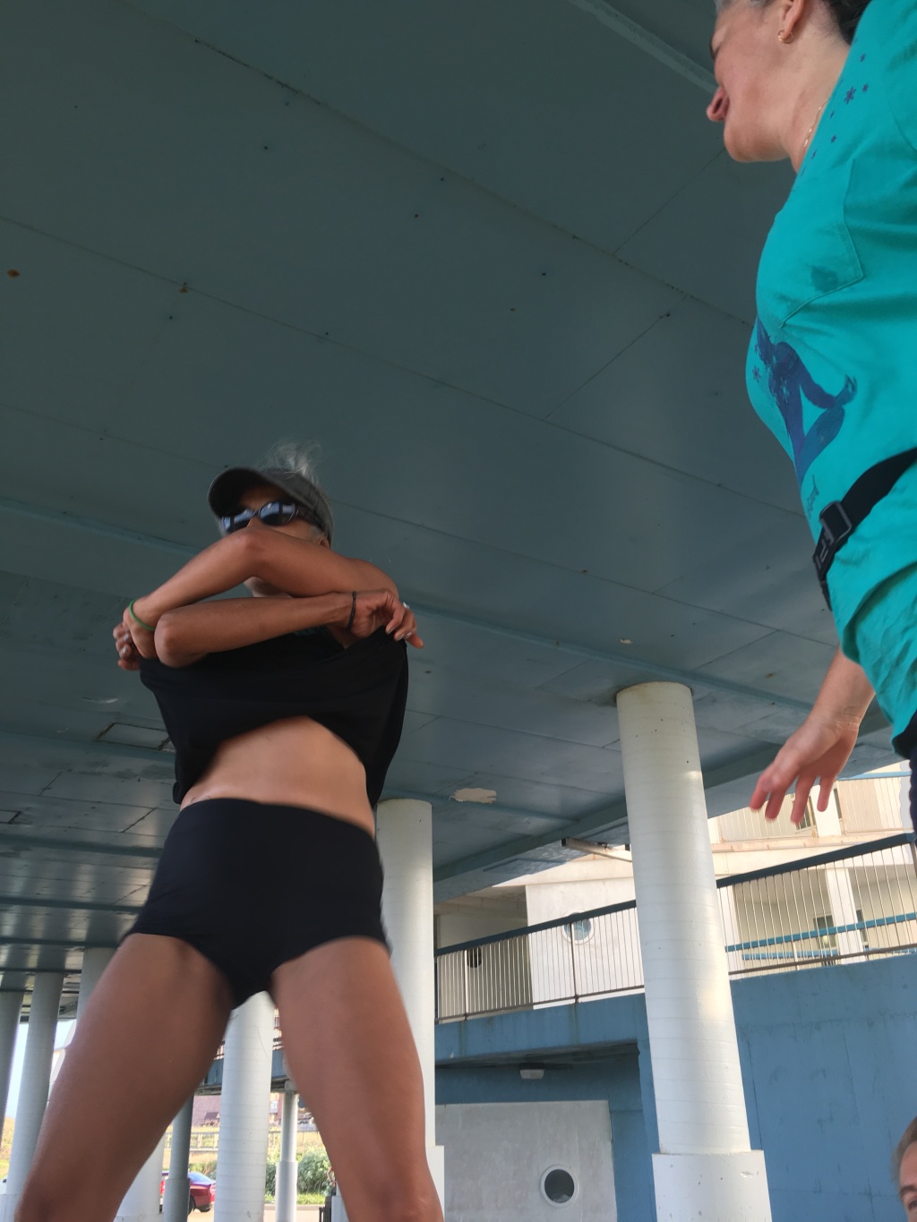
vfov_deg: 61.7
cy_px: 611
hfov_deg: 48.2
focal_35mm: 29
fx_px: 1024
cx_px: 458
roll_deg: +2.1
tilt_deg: +23.0
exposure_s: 1/60
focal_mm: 4.15
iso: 25
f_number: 2.2
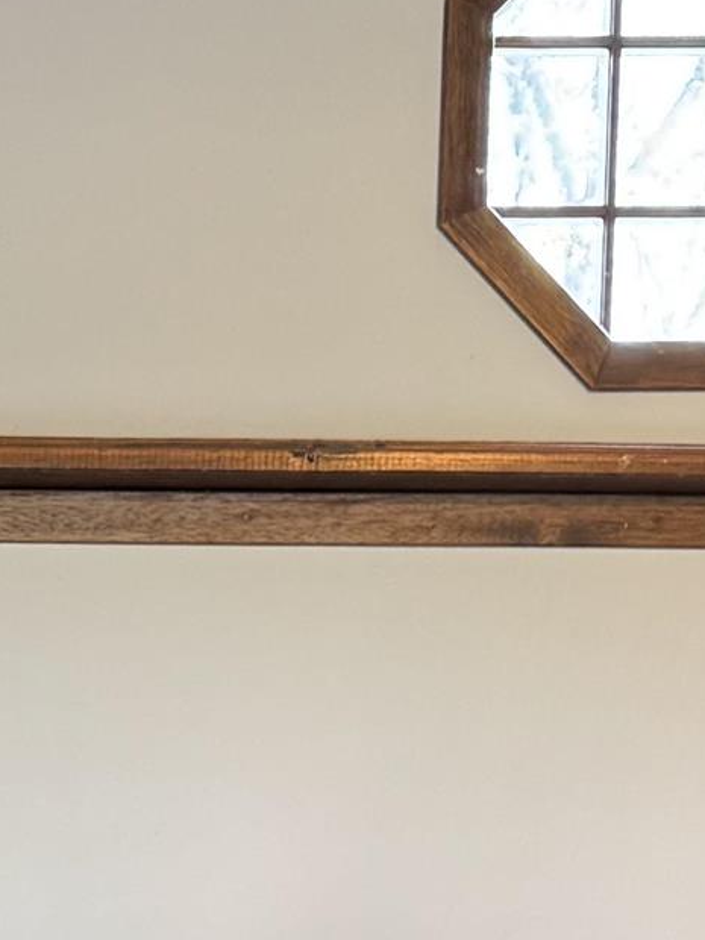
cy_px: 1390
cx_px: -440
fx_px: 3231
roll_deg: -0.8
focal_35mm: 119
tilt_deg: -6.9
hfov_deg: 11.8
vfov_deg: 15.3
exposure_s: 1/120
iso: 200
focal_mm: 6.76
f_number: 1.78
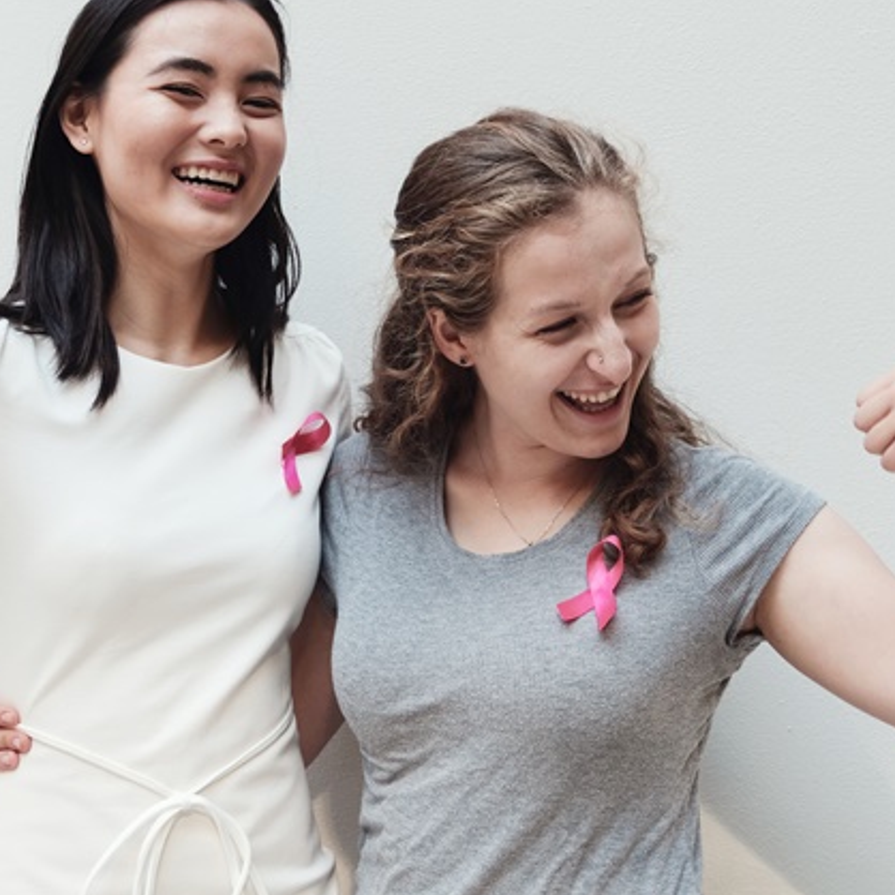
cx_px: 343
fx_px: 1901
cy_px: 404
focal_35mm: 65
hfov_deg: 26.4
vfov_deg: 26.5
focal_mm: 26.6
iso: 400
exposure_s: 1/340
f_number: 2.8
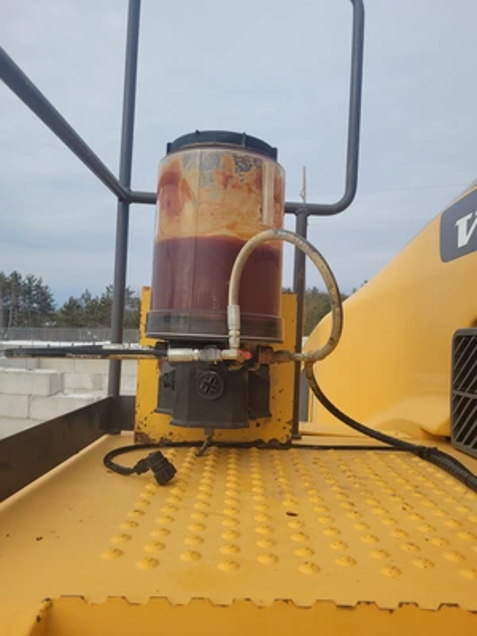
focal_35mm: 26
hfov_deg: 53.1
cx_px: 238
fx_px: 478
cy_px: 318
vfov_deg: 67.3
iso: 40
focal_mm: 5.4
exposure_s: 1/1925
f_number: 1.8
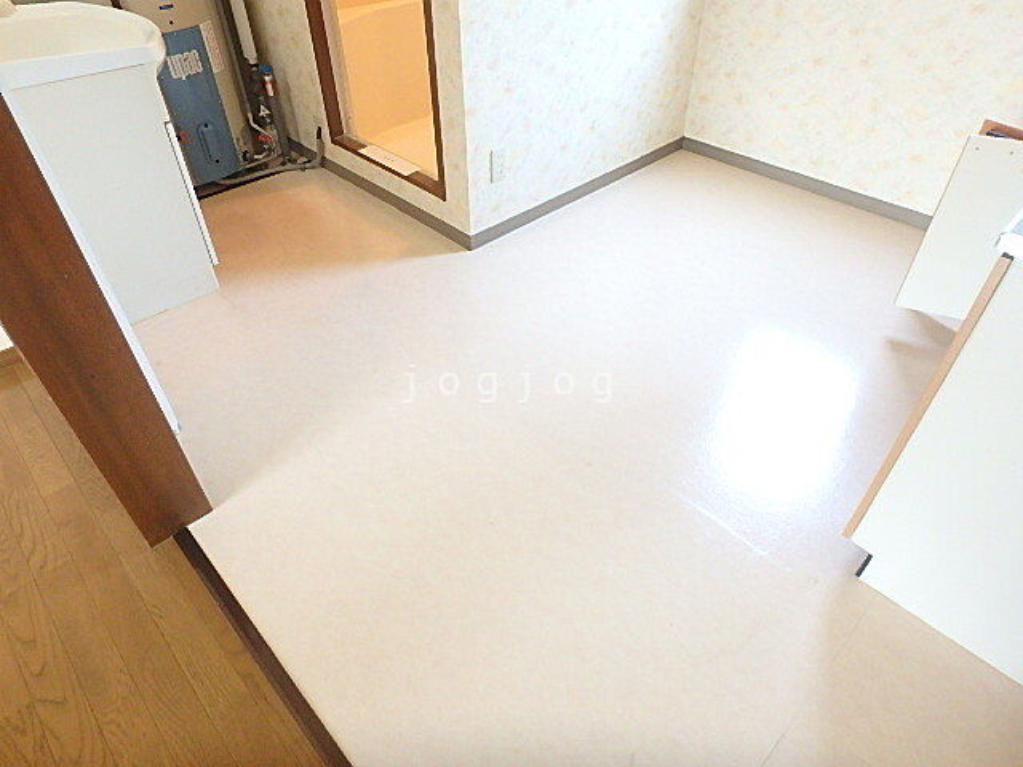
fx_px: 621
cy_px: 384
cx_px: 512
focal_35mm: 21
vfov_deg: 63.4
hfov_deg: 79.0
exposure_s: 1/30
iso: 400
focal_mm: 3.7
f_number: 3.5
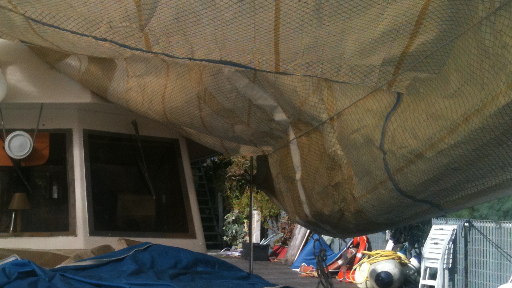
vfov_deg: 19.7
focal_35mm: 61
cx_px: 162
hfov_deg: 34.0
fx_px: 828
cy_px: 162
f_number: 2.8
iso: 64
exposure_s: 1/1272
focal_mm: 3.85
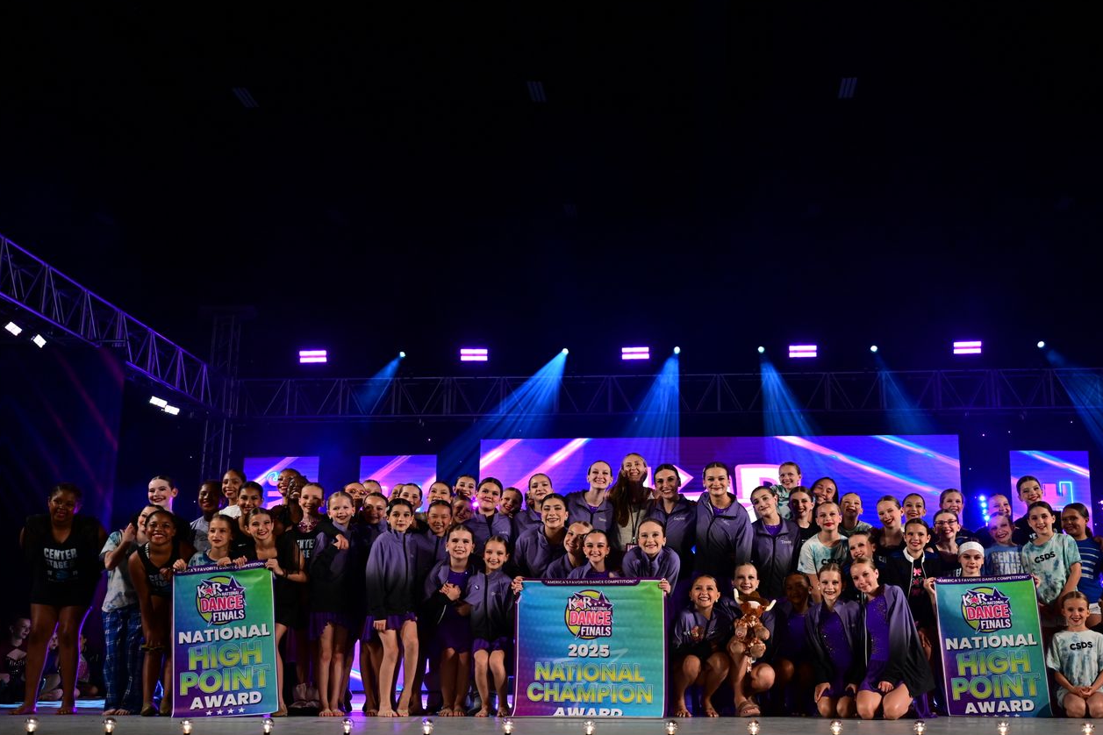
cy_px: 426
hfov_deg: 50.9
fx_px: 1152
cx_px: 645
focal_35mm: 38
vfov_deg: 35.3
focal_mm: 31.5
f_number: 3.2
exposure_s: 1/800
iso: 2000
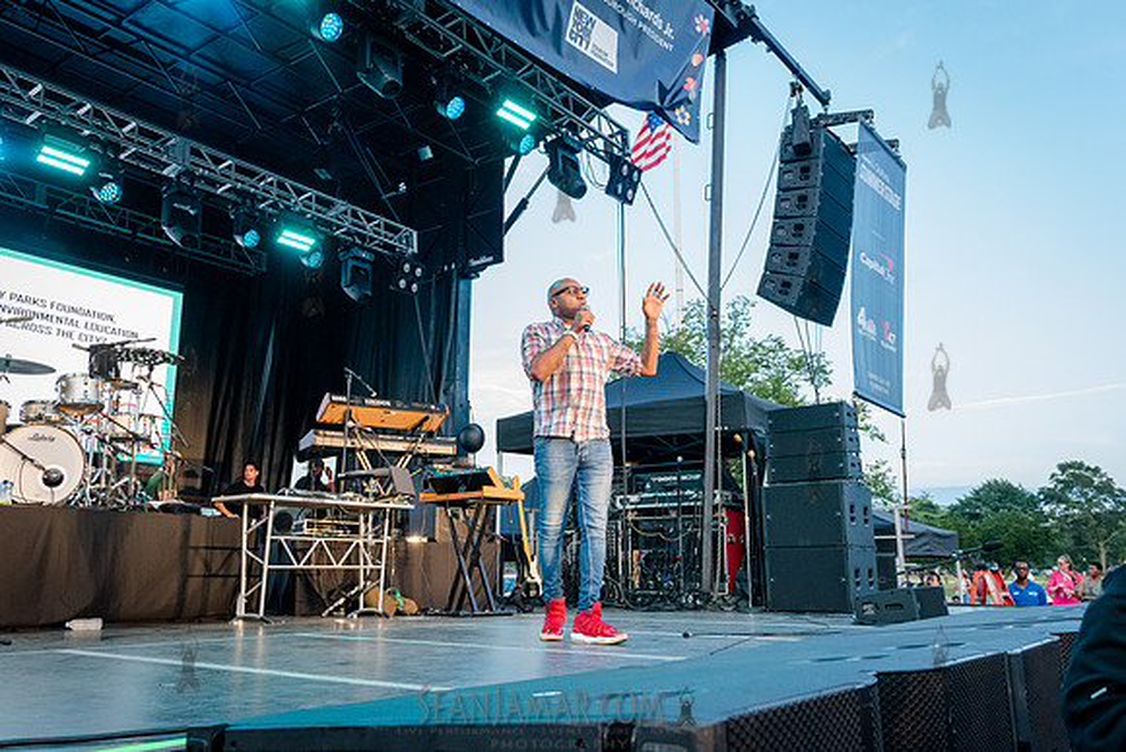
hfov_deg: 63.3
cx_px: 549
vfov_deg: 44.7
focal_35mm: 29
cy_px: 376
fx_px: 914
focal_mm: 28
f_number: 4.5
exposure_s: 1/400
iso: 4000
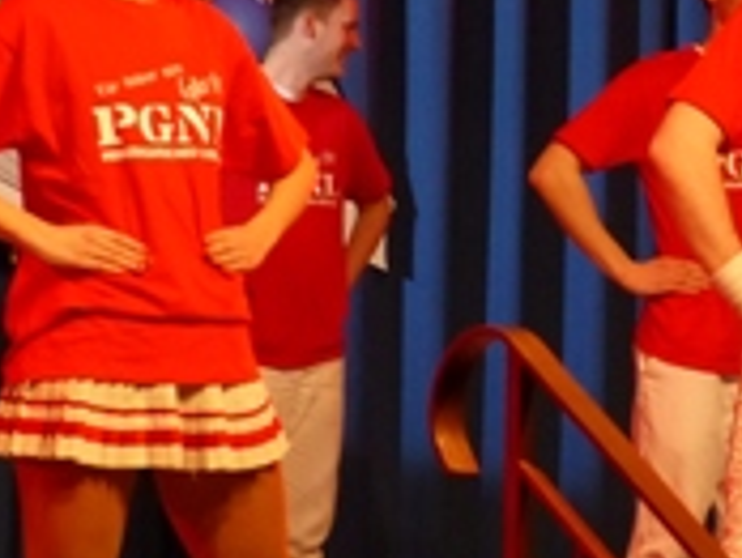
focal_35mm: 193
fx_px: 4143
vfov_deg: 7.7
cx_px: 571
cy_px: 285
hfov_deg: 10.2
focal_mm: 10.1
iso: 400
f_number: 2.8
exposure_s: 1/80
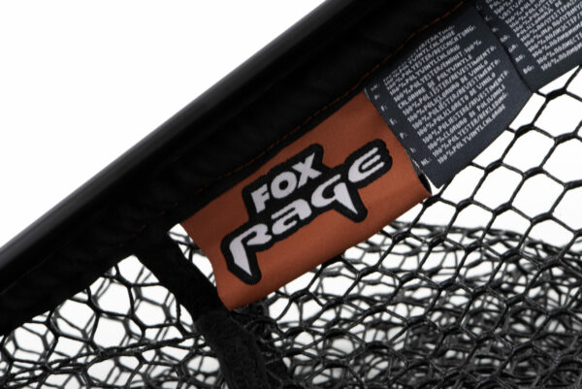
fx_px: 1699
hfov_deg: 19.4
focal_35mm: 105
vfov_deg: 13.1
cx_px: 291
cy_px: 194
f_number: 36
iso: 1000
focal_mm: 105
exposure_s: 6
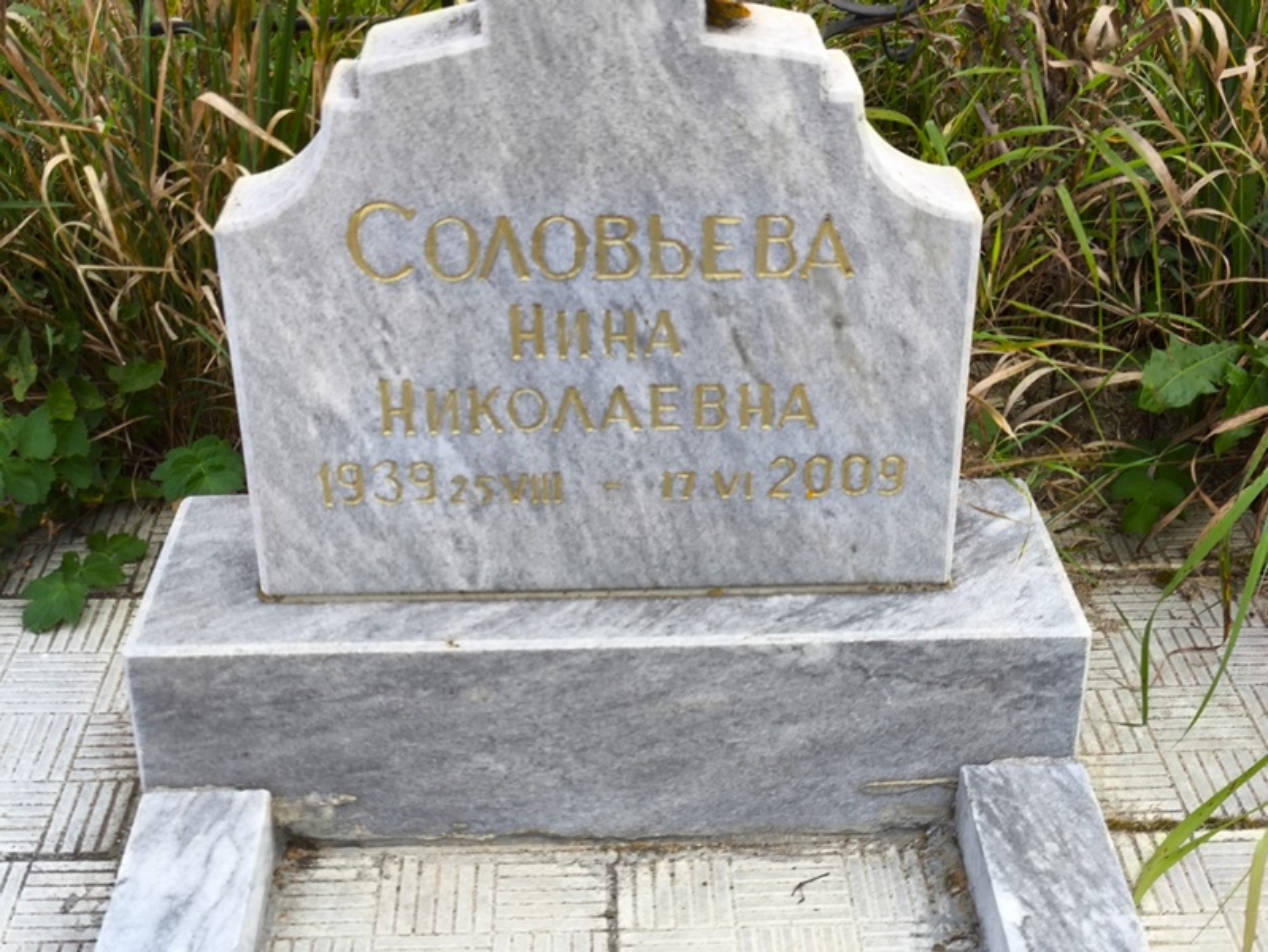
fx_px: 1832
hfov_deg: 38.2
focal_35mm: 50
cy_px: 476
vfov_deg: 29.1
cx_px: 634
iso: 50
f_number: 1.7
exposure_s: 1/159
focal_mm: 4.71
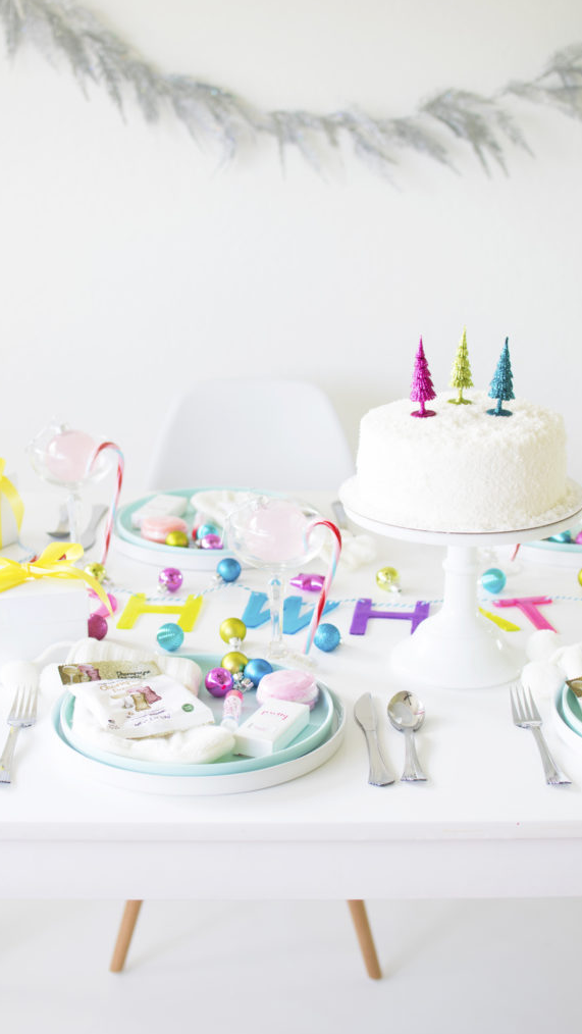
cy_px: 519
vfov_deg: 37.5
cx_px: 269
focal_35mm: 56
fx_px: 1522
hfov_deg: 21.6
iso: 200
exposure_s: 1/80
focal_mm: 35
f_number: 2.8
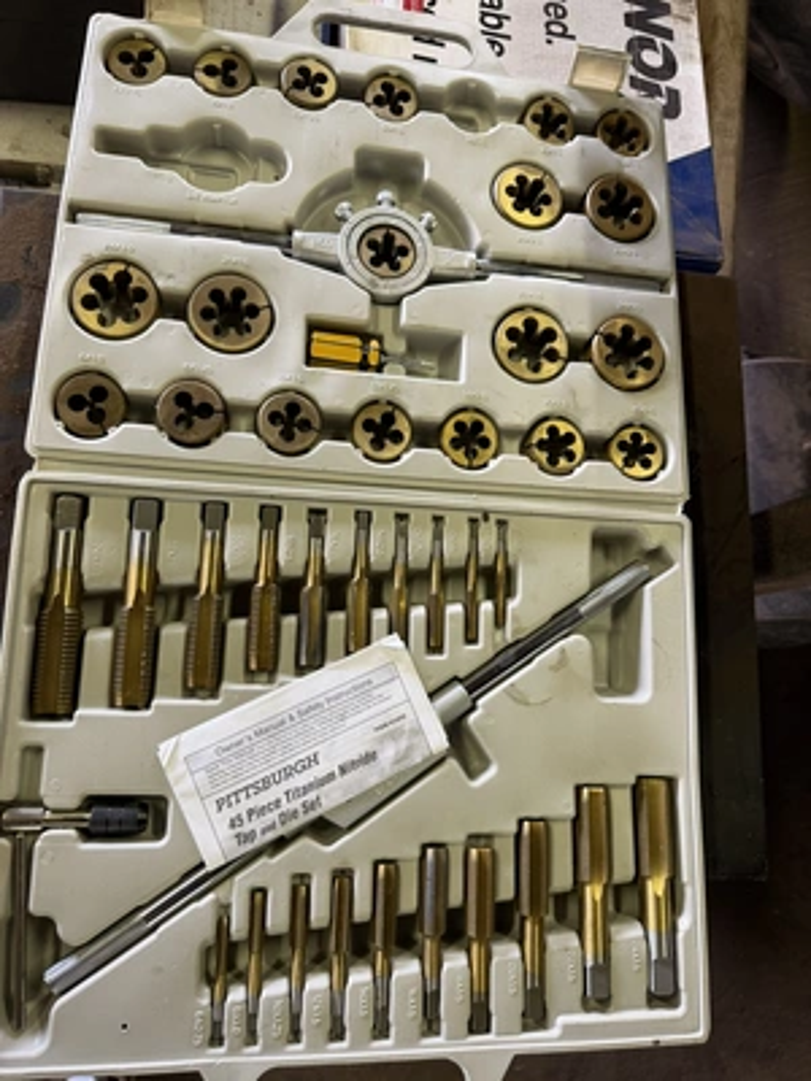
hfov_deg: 56.8
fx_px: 750
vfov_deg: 71.6
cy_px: 540
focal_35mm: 24
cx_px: 406
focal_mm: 6.76
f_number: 1.78
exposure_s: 1/60
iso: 200
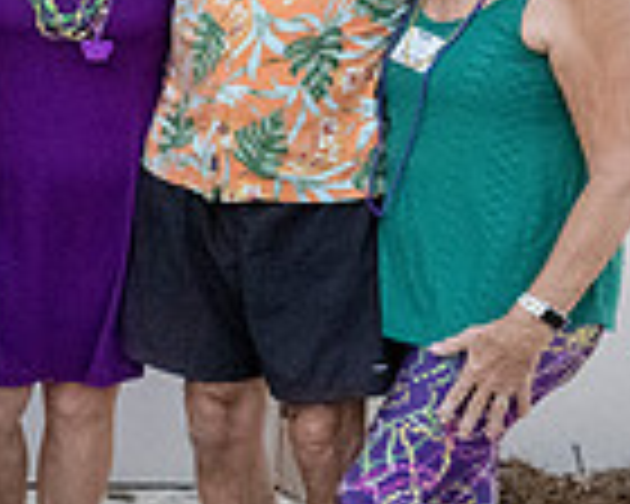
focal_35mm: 111
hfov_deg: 14.9
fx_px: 2070
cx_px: -530
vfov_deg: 13.8
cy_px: 64
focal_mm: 24
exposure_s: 1/1250
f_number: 10
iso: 8000
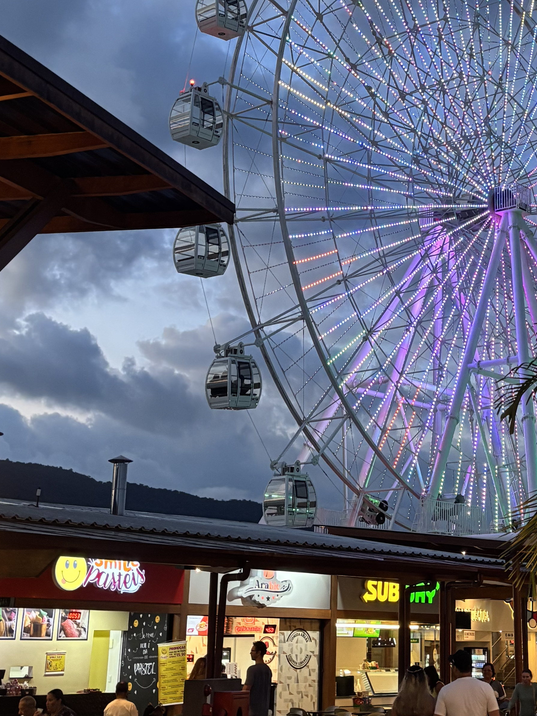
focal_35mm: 62
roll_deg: -0.8
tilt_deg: +20.3
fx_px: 1282
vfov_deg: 30.6
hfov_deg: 23.3
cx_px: 421
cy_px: 170
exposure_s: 1/60
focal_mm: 5.96
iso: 250
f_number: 1.6
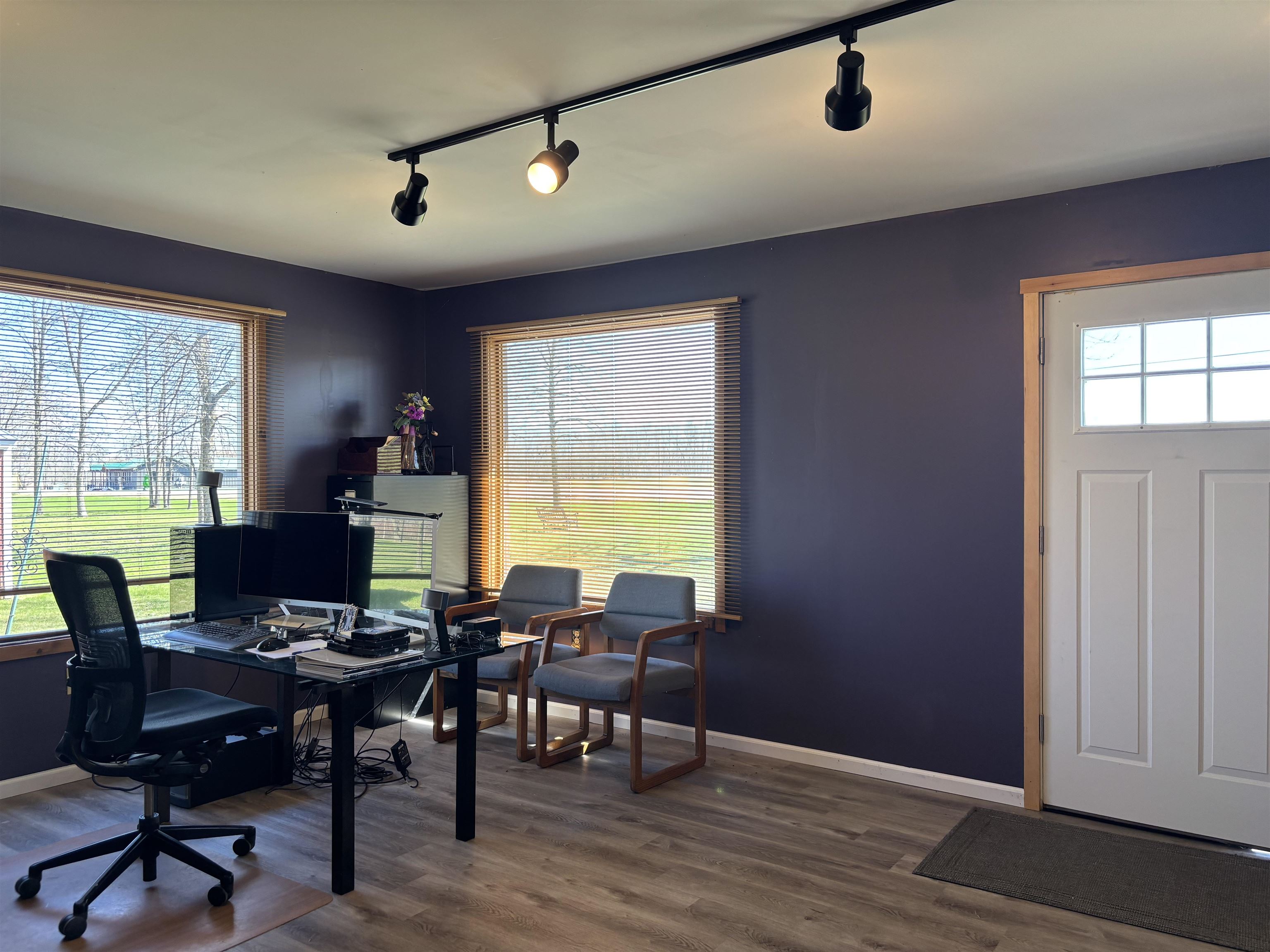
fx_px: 954
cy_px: 476
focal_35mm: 26
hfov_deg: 67.3
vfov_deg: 53.1
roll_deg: +0.2
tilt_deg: -0.2
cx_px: 635
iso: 80
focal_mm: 5.96
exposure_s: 1/120
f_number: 1.6
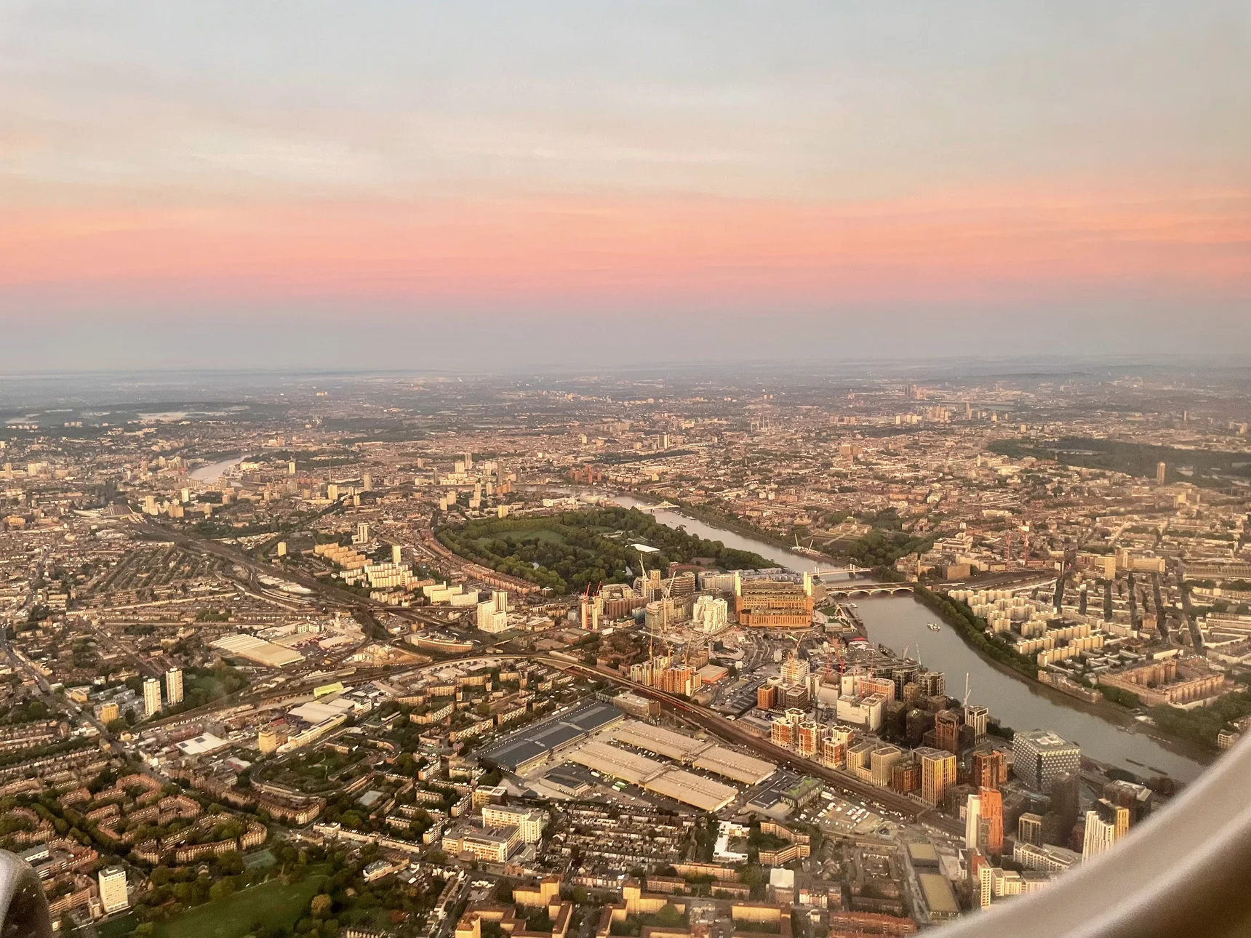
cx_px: 626
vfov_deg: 53.1
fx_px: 940
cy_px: 469
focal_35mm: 26
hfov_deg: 67.3
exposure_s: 1/67
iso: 125
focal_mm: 4.2
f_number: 1.6
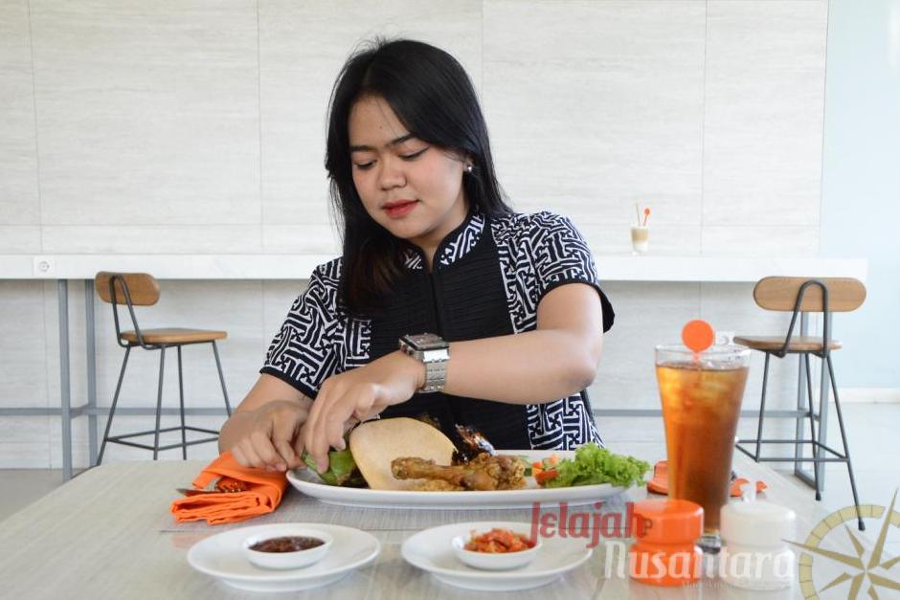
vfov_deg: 36.9
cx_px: 450
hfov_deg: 53.1
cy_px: 300
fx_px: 900
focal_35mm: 36
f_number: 5
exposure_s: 1/640
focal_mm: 24
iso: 1600
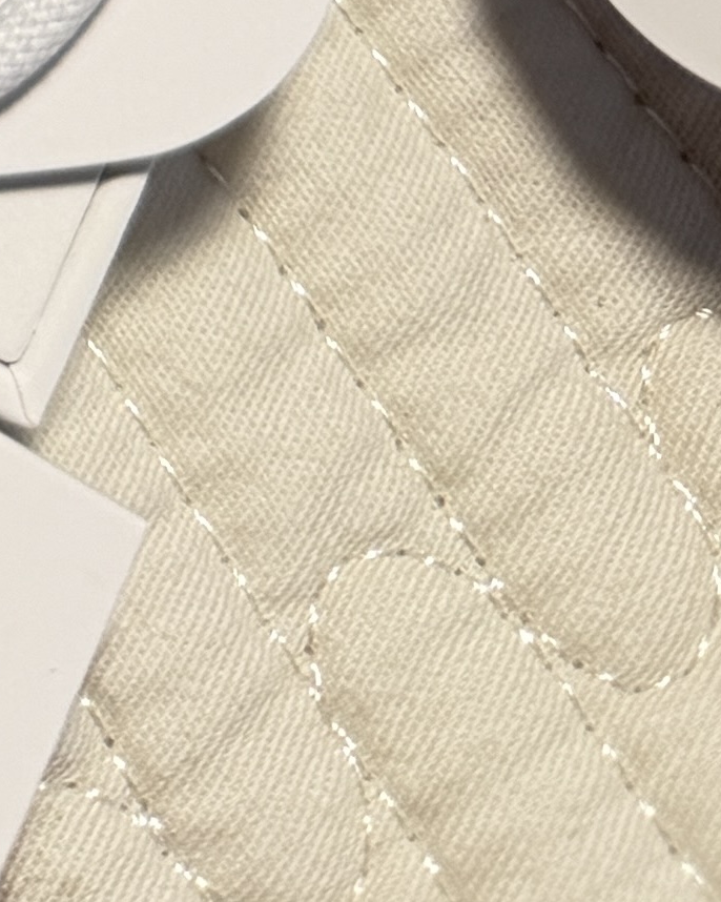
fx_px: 4163
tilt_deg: -67.8
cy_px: -1737
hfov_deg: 8.5
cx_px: -1330
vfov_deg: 9.7
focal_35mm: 156
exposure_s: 1/121
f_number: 1.78
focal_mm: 6.76
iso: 160
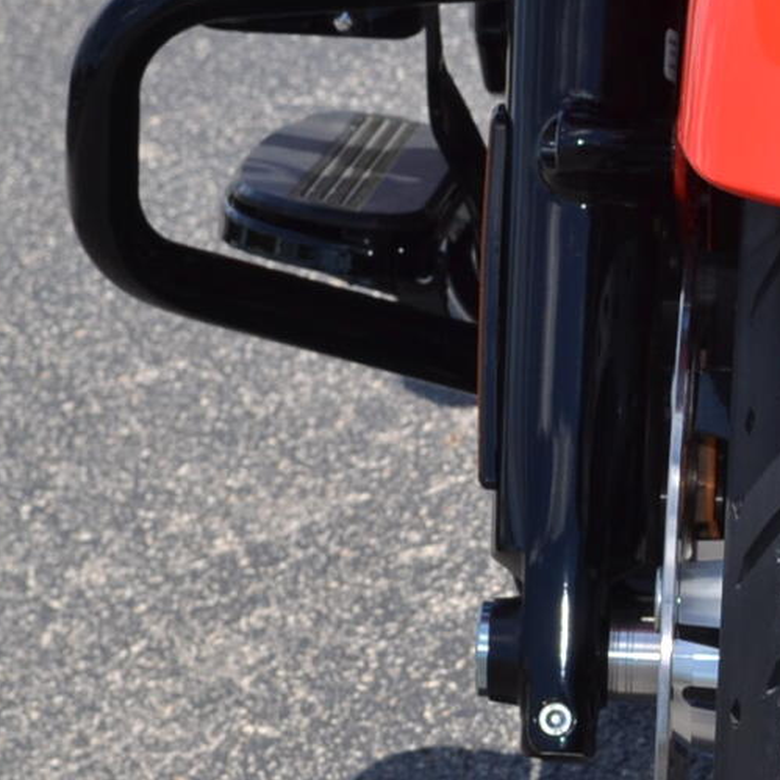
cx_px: 938
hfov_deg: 8.9
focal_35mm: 194
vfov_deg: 9.0
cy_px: 573
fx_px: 4946
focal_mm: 38
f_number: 9
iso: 100
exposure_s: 1/200
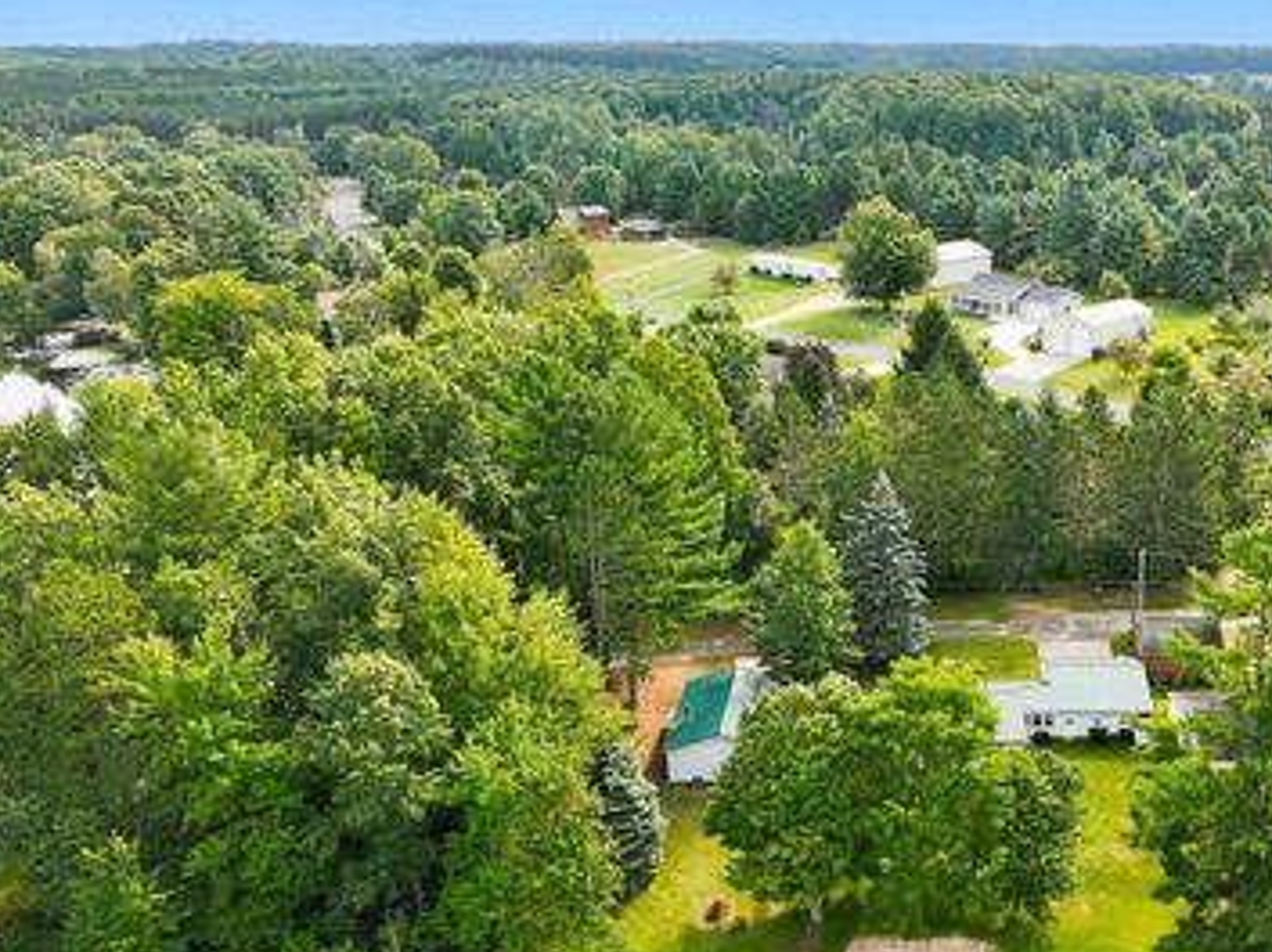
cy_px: 545
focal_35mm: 34
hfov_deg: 52.5
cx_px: 890
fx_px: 1248
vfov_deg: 41.6
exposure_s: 1/500
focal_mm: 12.3
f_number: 2.8
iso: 410
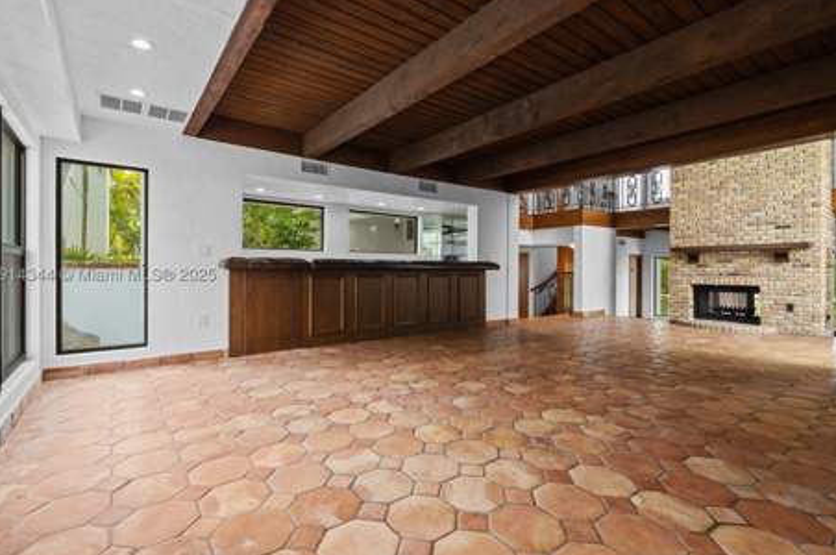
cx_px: 409
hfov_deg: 93.3
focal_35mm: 17
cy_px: 277
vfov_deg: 70.3
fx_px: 394
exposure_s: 1/1.67
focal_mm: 16
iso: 320
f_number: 8
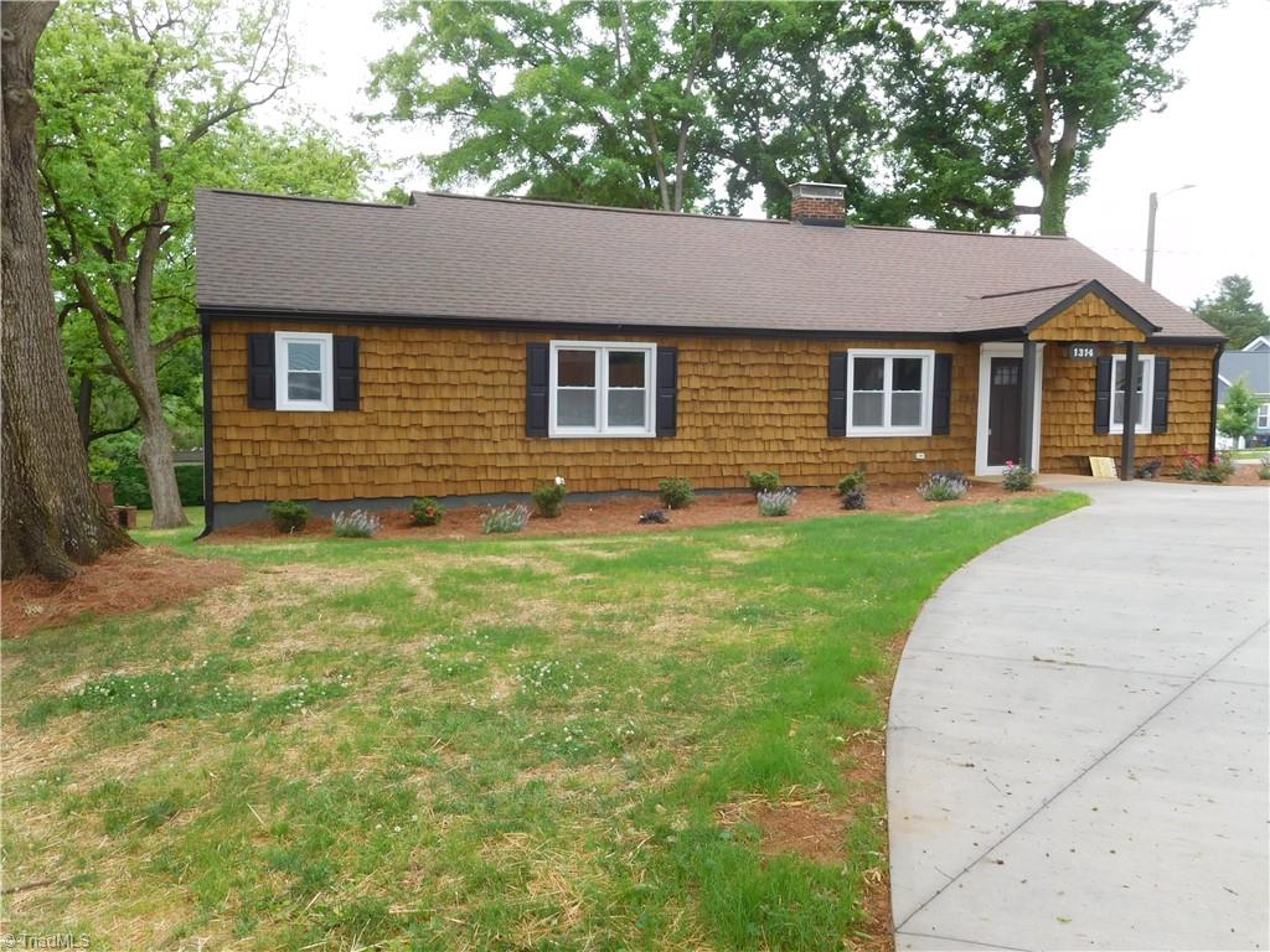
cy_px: 476
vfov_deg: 49.7
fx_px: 1027
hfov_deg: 63.4
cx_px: 635
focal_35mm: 28
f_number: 3.5
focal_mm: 5
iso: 125
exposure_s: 1/125
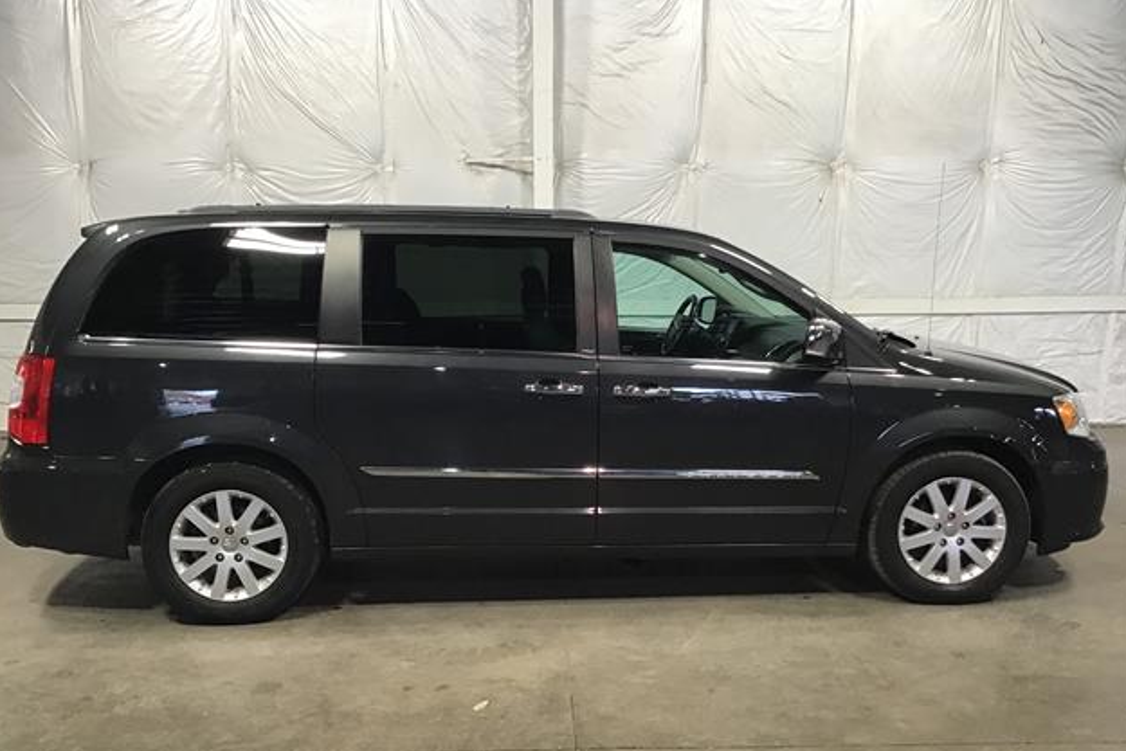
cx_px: 558
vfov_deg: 40.0
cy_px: 389
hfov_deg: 57.2
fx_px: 1032
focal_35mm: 33
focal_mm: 3.3
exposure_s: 1/30
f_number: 2.4
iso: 80
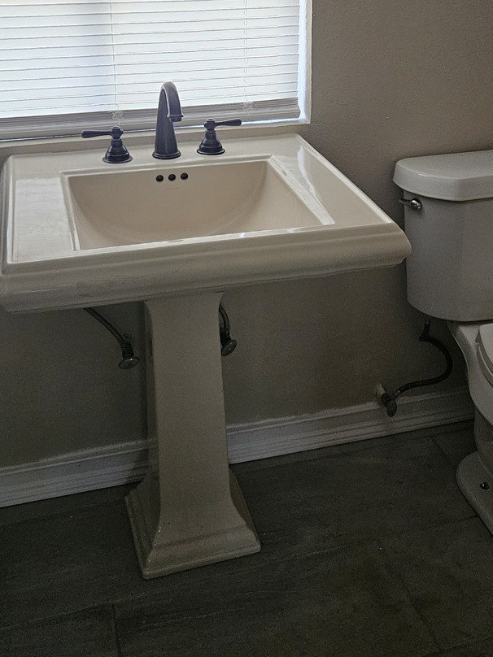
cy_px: 197
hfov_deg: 35.1
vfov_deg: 44.8
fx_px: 779
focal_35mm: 41
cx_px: 254
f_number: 1.8
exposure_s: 1/240
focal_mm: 5.4
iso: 640
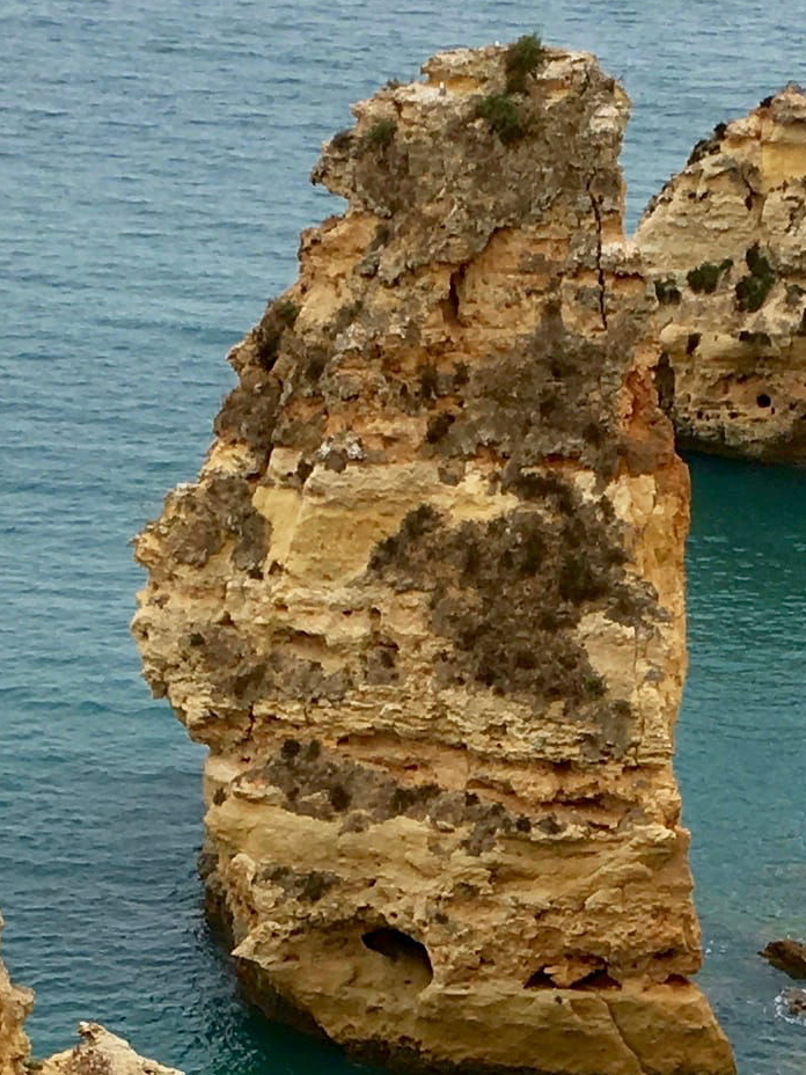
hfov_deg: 11.7
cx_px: 636
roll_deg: -0.4
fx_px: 3912
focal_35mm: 126
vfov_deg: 15.1
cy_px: 1285
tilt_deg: -25.9
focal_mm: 4.15
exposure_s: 1/1068
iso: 25
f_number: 2.2
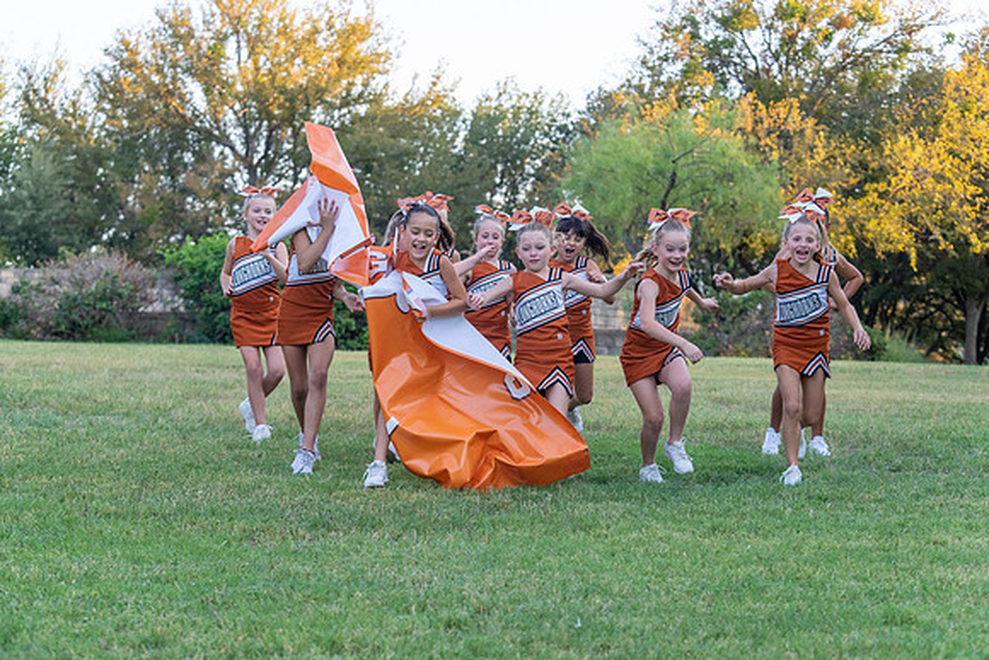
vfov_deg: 19.5
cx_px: 494
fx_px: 1923
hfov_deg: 28.8
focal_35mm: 70
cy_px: 330
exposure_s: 1/1000
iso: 1600
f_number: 4
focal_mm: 70
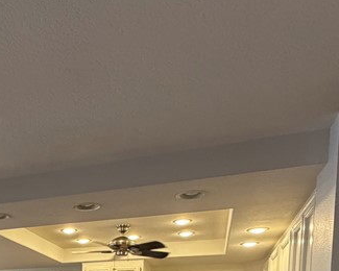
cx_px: 39
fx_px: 431
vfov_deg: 28.2
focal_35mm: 43
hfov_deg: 40.0
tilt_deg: -3.7
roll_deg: -1.1
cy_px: 361
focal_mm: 2.22
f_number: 2.2
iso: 250
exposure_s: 1/120
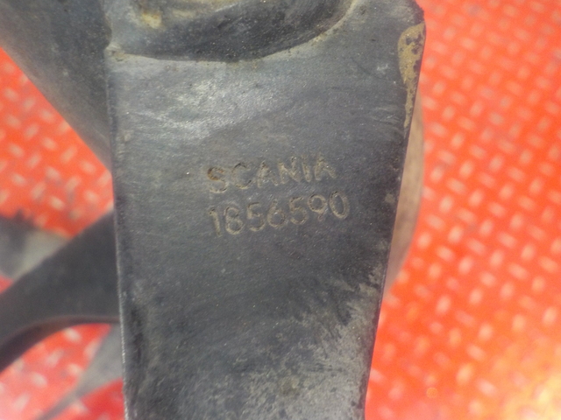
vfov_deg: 46.8
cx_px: 280
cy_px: 210
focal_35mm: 30
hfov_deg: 60.0
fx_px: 486
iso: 360
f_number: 3.3
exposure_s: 1/30
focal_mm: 4.1
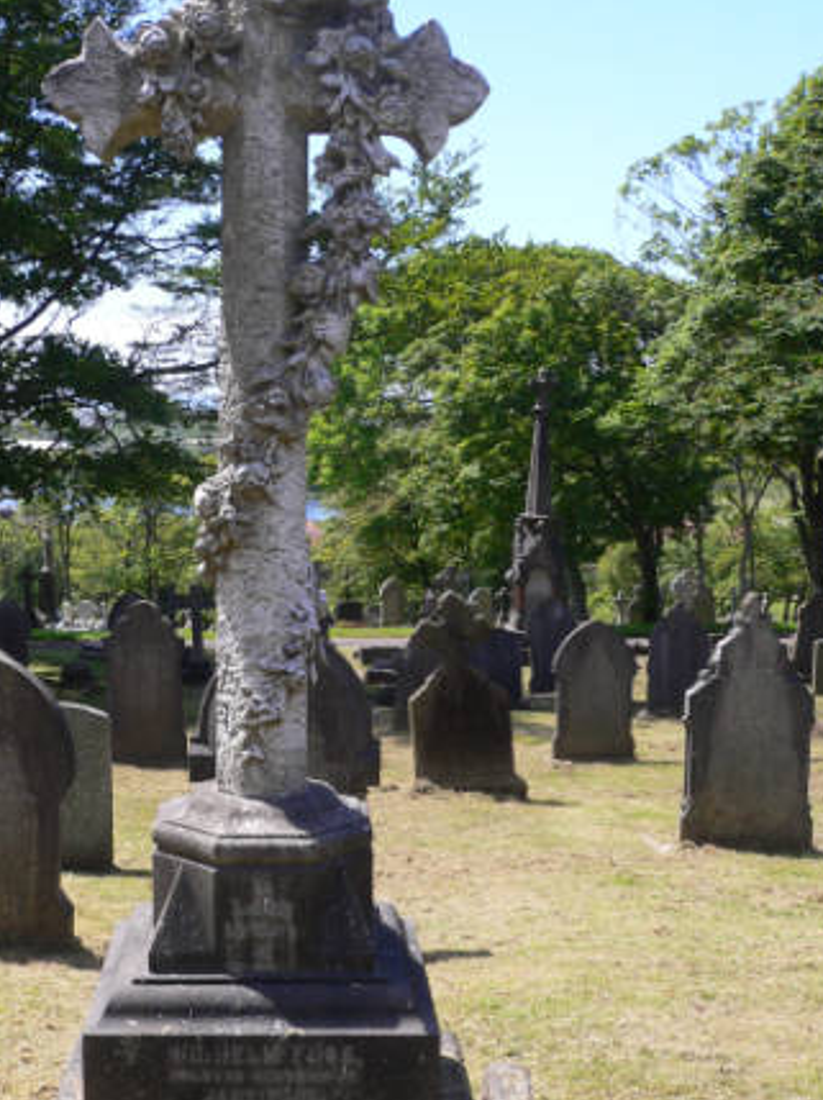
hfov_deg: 29.4
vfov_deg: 38.9
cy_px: 597
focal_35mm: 49
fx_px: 1556
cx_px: 267
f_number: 5.6
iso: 80
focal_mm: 5.8
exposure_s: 1/160
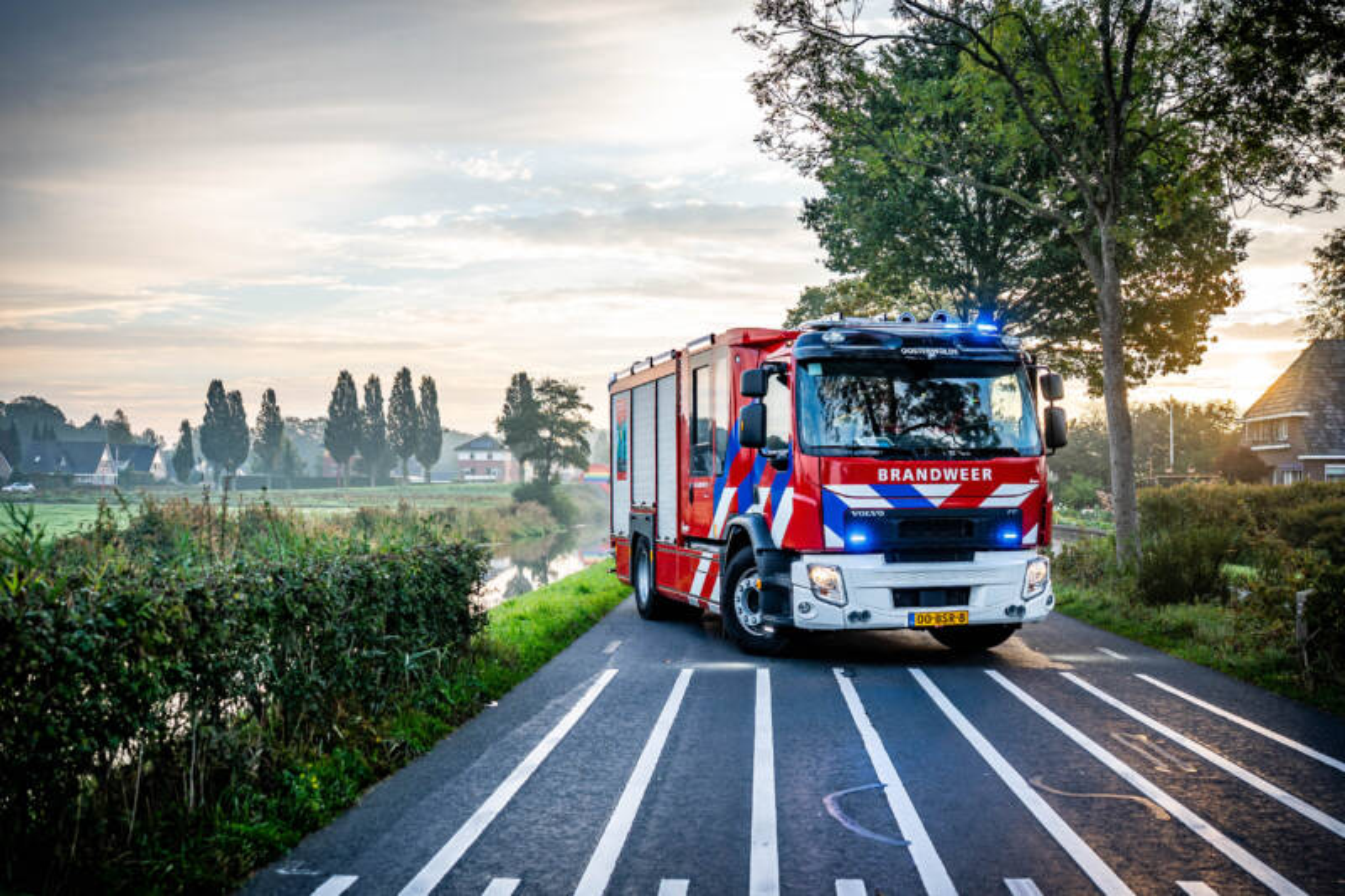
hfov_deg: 53.1
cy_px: 448
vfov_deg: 36.9
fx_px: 1345
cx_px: 672
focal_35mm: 36
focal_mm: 24
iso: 125
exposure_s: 1/320
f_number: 2.8
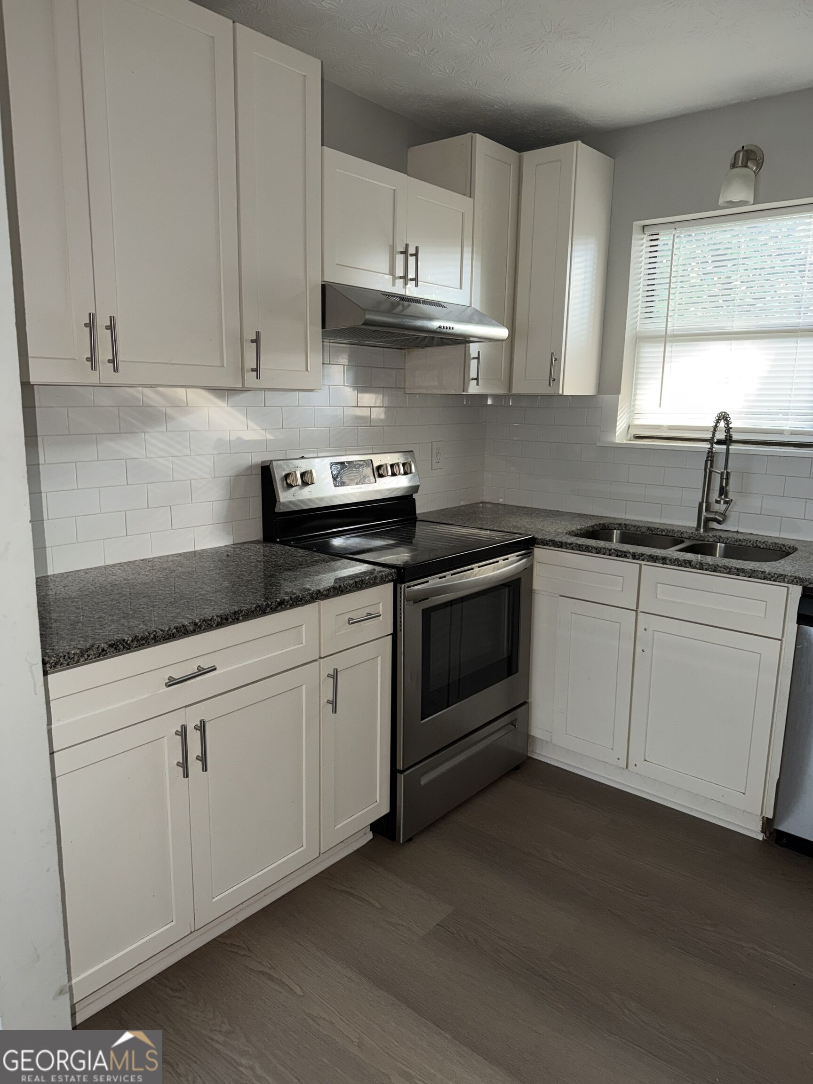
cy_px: 542
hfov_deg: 56.8
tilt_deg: -12.4
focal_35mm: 24
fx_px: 752
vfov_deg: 71.6
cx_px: 406
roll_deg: -1.3
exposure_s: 1/17
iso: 125
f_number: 1.78
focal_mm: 6.76
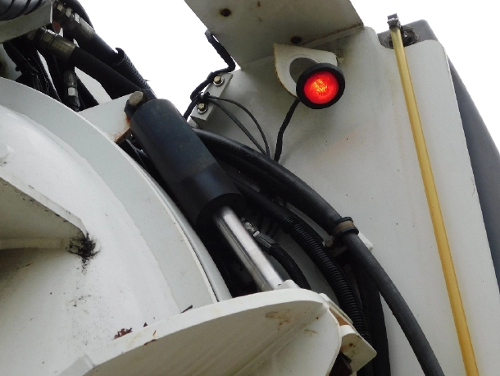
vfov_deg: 24.8
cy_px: 173
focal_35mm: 59
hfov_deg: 32.7
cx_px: 237
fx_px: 853
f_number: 3.7
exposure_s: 1/200
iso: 125
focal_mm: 8
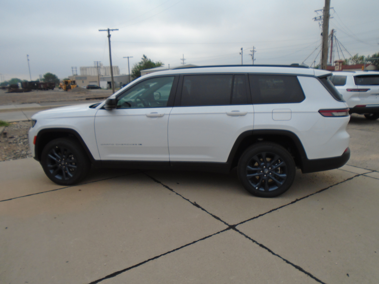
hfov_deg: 67.3
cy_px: 142
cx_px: 190
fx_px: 285
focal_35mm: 26
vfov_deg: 53.1
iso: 100
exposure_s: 1/800
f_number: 3.2
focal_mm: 4.6
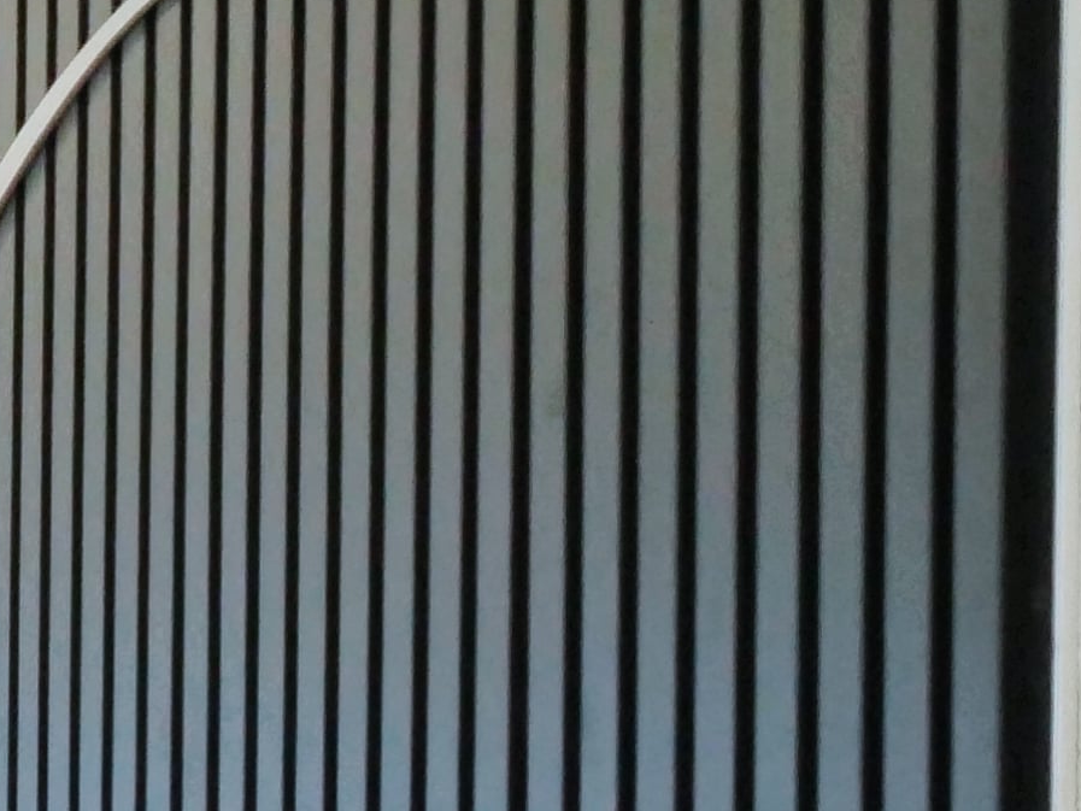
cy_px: 1524
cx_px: -1553
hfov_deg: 13.5
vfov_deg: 12.8
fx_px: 3248
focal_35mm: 104
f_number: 5.6
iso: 800
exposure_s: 1/160
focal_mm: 9
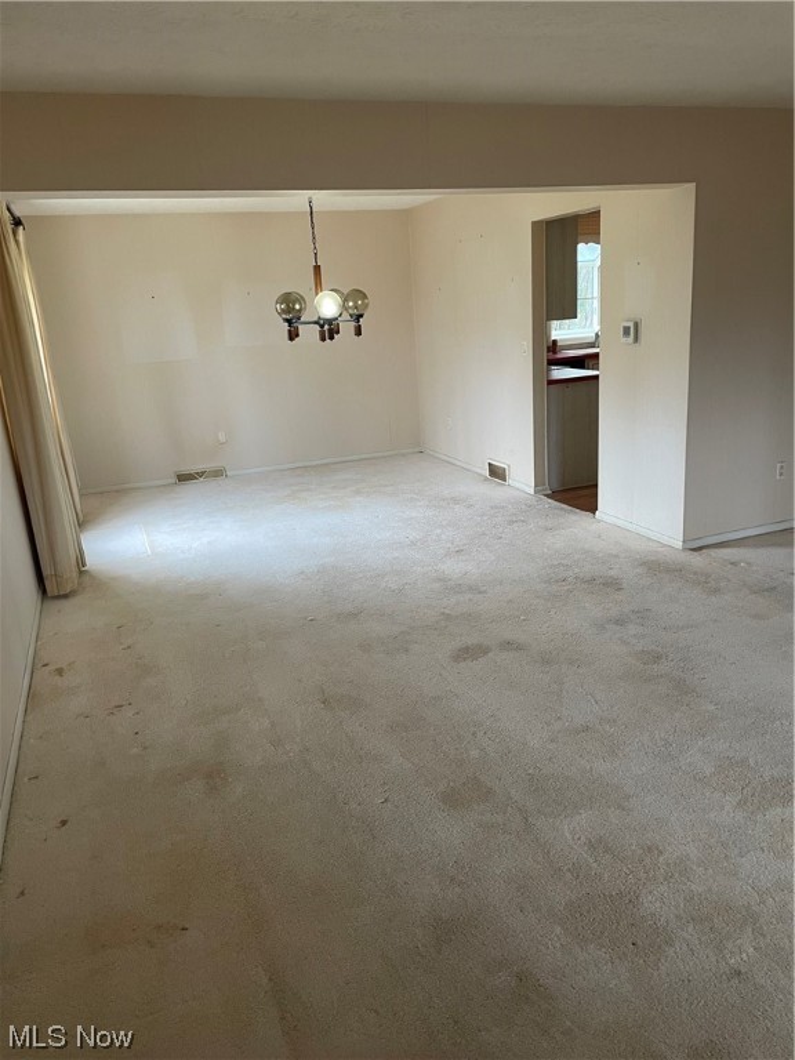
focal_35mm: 26
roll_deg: +4.2
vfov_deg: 67.3
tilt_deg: -16.0
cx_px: 398
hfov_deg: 53.1
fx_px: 796
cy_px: 530
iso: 160
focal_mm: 4.2
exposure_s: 1/60
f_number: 1.6
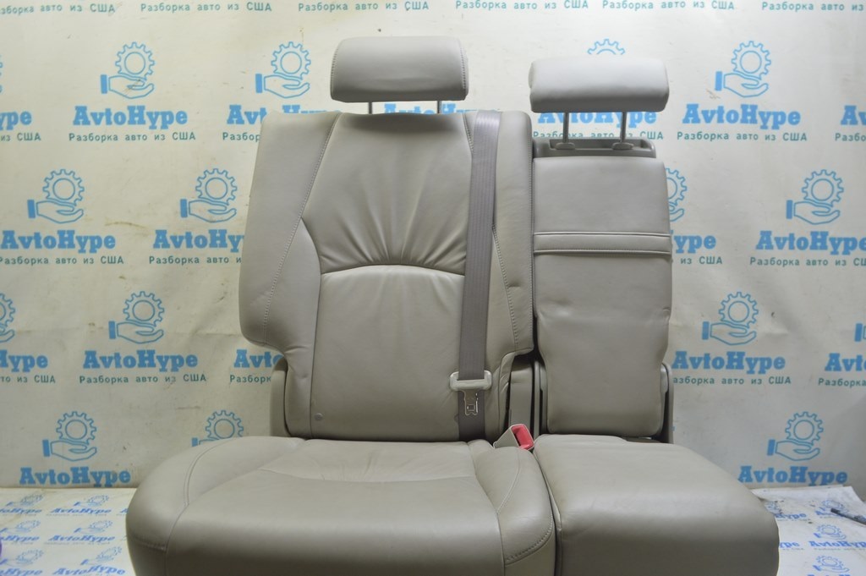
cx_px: 433
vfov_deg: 47.9
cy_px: 288
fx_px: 649
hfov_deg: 67.4
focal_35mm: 27
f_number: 5.6
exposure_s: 1/20
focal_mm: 18
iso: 400
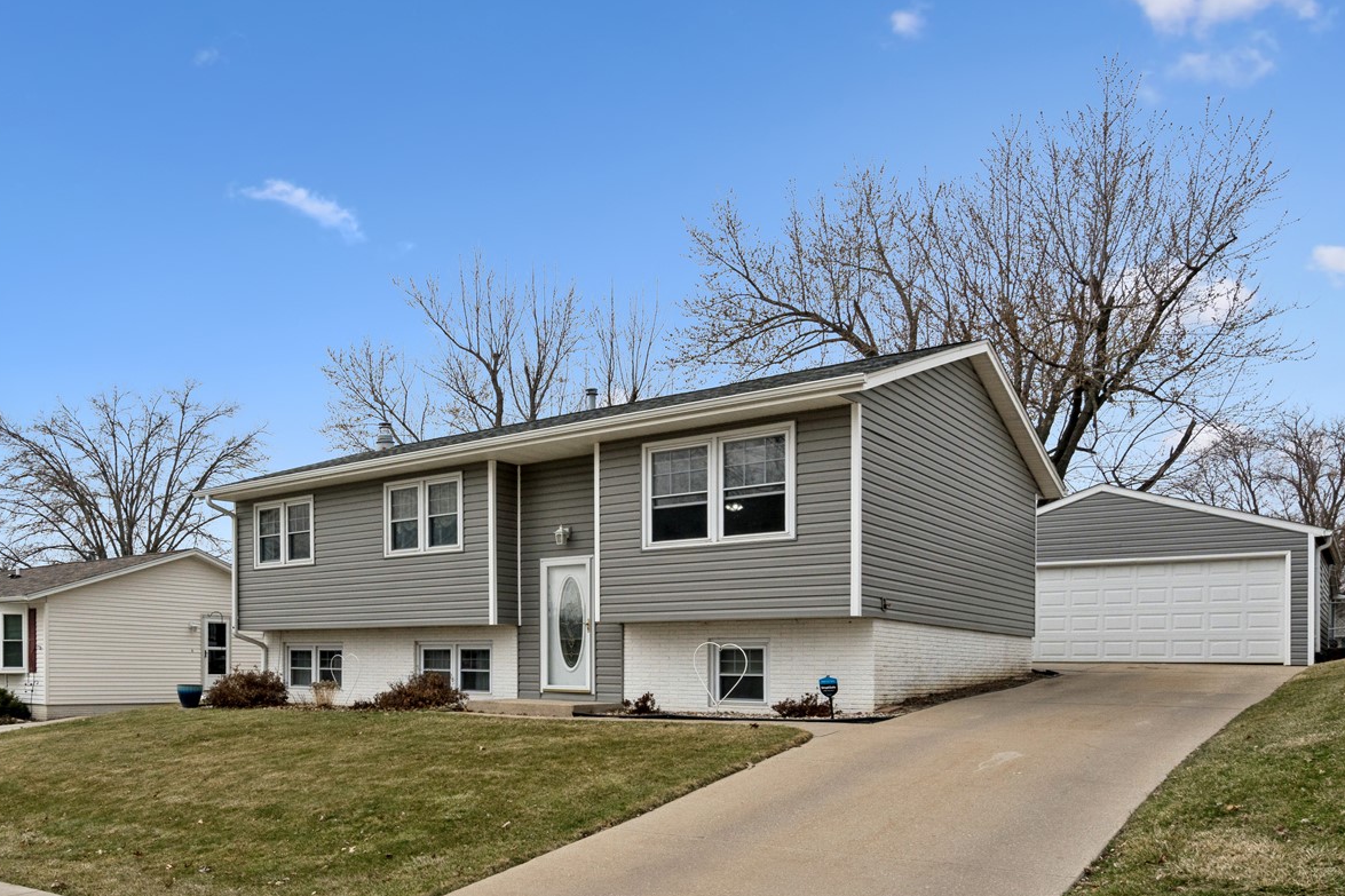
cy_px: 517
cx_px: 496
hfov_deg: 68.2
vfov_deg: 49.4
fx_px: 971
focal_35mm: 26
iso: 800
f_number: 9
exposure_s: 1/3200
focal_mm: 18
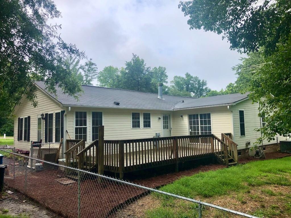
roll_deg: +1.4
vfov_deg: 49.7
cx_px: 146
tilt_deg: +3.3
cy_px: 109
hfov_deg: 63.4
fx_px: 235
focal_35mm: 28
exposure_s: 1/1845
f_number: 1.8
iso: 20
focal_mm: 4
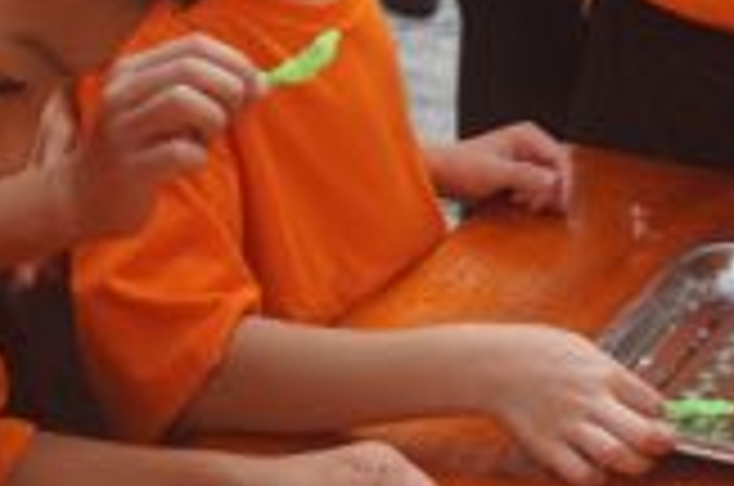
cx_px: 711
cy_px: 40
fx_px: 2431
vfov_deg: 11.3
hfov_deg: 16.8
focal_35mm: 119
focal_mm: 27
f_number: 5
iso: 100
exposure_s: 1/160
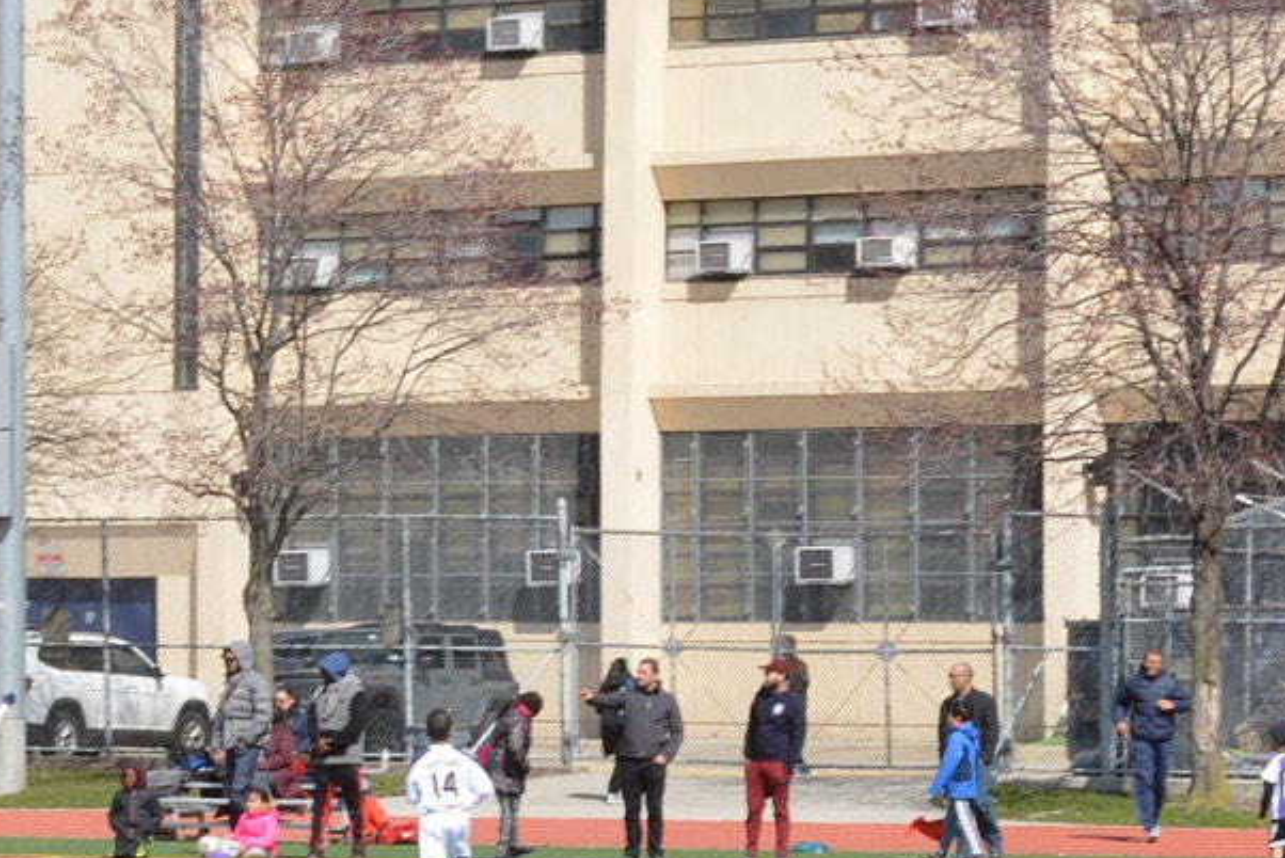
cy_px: 746
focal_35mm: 186
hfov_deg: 11.0
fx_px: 6642
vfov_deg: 7.4
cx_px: 444
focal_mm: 70
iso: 180
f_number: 22
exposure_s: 1/50
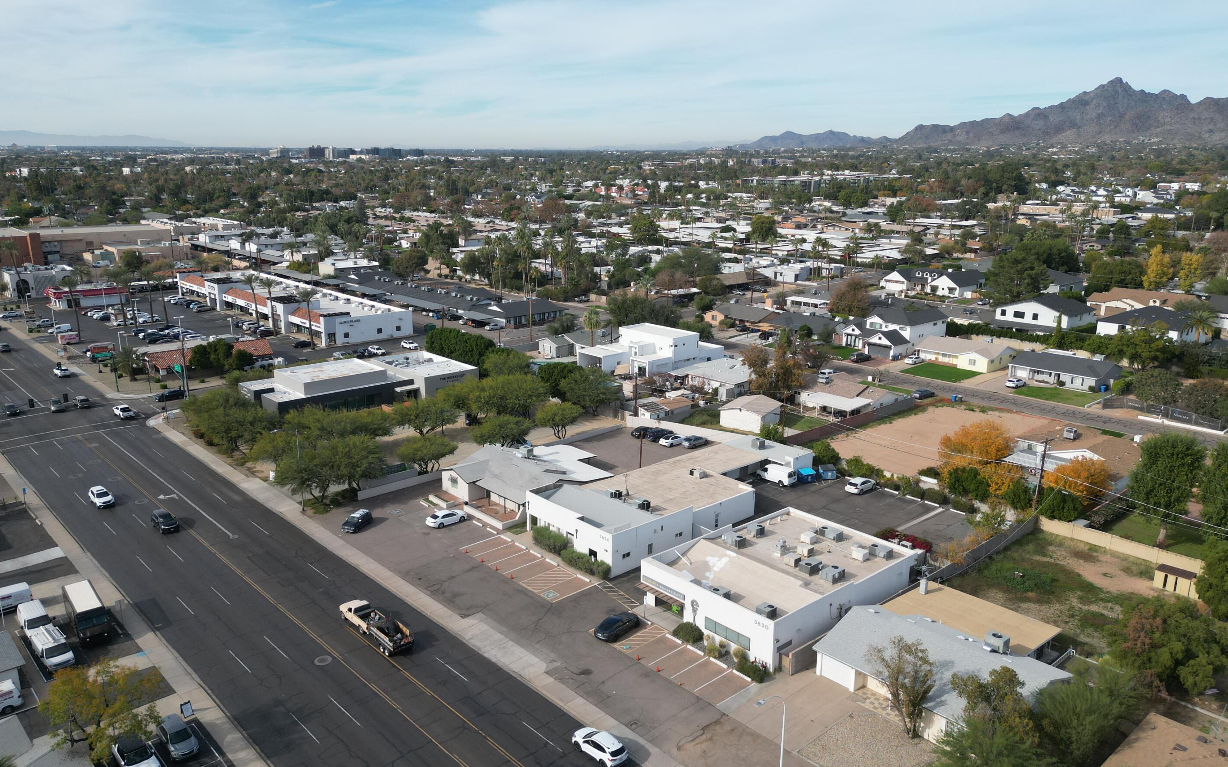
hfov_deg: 68.4
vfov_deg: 46.0
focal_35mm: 27
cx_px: 609
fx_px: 904
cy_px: 401
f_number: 1.7
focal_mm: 6.72
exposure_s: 1/3000
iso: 140
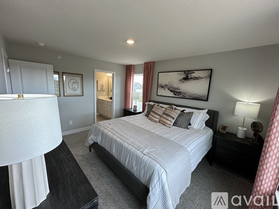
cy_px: 104
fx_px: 113
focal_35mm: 14
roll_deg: -2.9
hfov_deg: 102.1
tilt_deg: -9.7
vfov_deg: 85.7
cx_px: 140
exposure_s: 1/120
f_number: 2.2
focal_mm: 2.22
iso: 100
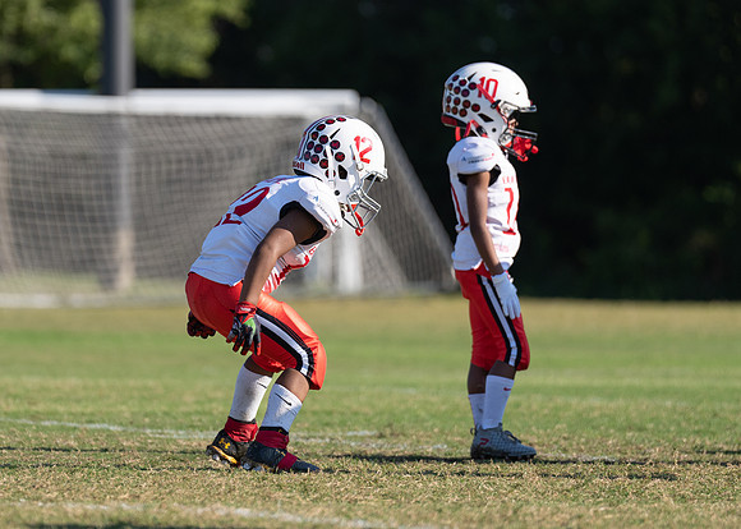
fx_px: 7196
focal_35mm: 342
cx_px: 230
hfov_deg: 5.9
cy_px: 237
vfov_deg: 4.2
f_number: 2.8
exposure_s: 1/3200
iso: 160
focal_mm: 200
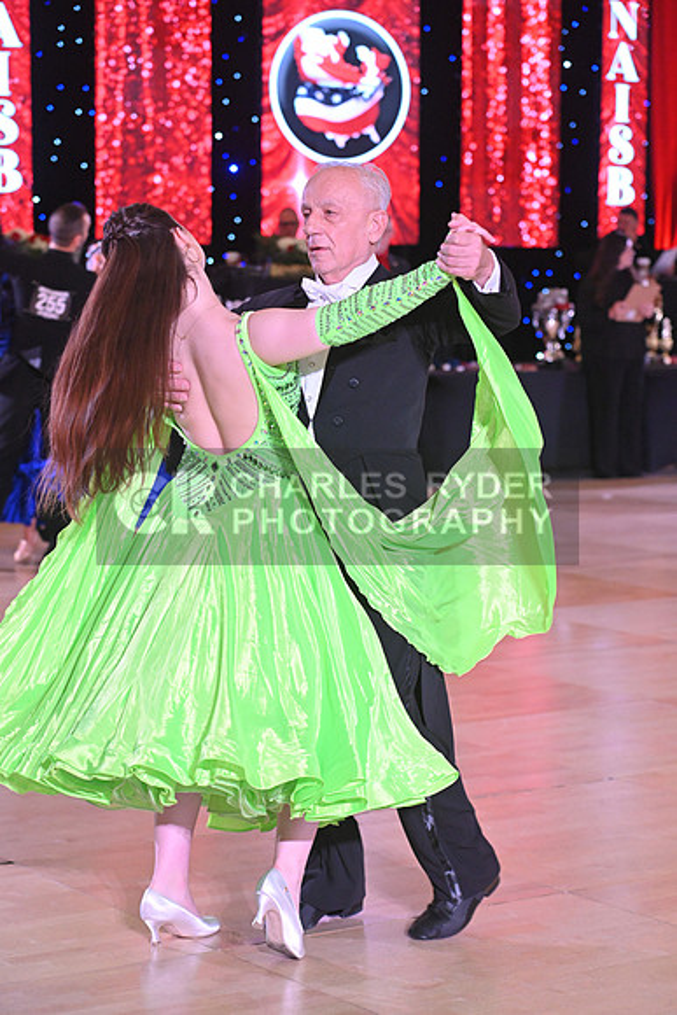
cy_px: 508
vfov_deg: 22.1
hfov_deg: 14.9
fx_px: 2593
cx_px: 338
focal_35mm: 92
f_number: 5
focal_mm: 92
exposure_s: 1/320
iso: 3200
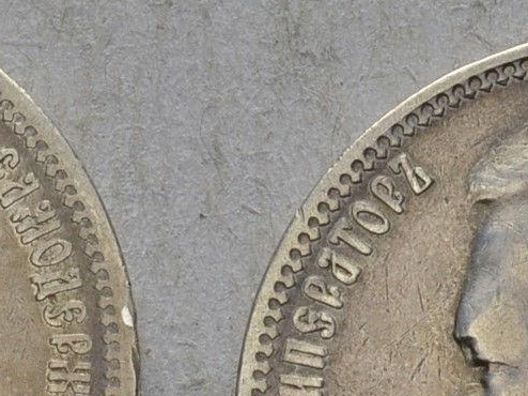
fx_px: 4818
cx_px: 249
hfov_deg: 6.3
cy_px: 795
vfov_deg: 4.6
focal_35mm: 316
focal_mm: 44
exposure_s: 1/250
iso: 400
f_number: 14
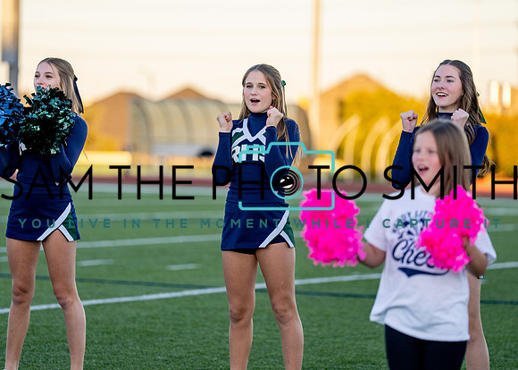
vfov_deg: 7.3
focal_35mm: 197
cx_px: 253
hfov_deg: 10.2
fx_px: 2898
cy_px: 158
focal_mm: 159
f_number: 2.8
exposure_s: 1/1250
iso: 500
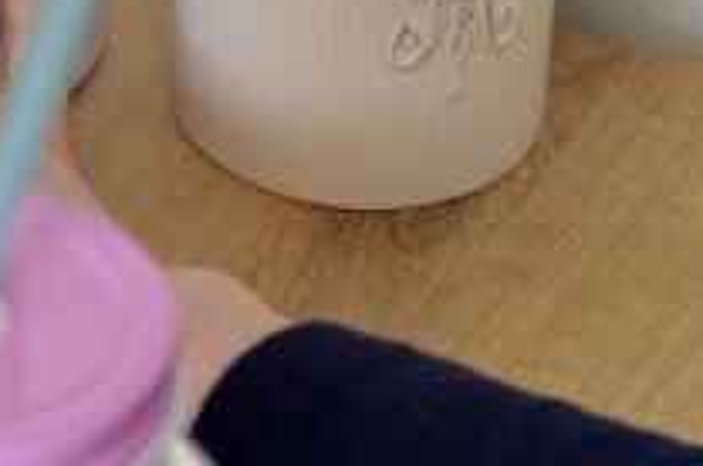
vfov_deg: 5.4
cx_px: -128
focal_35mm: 253
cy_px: -152
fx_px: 4933
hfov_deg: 8.1
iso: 400
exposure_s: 1/60
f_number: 4
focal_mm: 50
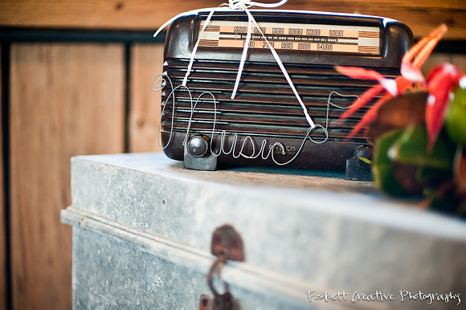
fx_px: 647
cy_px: 155
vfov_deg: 27.0
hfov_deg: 39.6
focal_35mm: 50
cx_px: 233
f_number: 1.4
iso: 1000
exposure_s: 1/100
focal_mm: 50
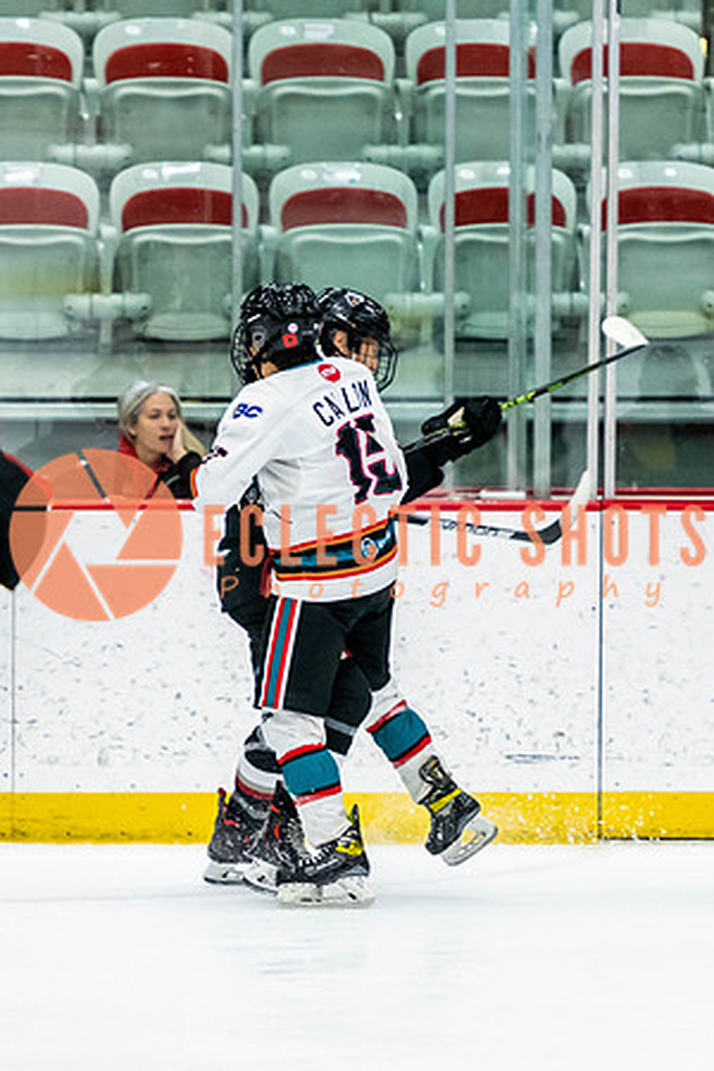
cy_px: 710
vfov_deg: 6.5
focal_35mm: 318
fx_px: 9462
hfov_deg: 4.3
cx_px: 318
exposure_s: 1/640
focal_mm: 160
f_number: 2.8
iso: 2500
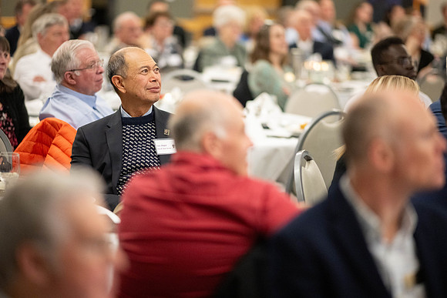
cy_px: 149
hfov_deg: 19.5
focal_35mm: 105
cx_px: 224
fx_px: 1304
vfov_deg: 13.0
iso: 4000
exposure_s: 1/200
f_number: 1.4
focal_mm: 105
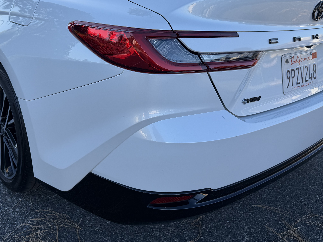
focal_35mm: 34
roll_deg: -3.8
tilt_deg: -14.7
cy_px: 79
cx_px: 132
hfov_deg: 53.6
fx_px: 317
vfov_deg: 41.2
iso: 80
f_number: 1.78
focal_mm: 6.76
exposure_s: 1/1005
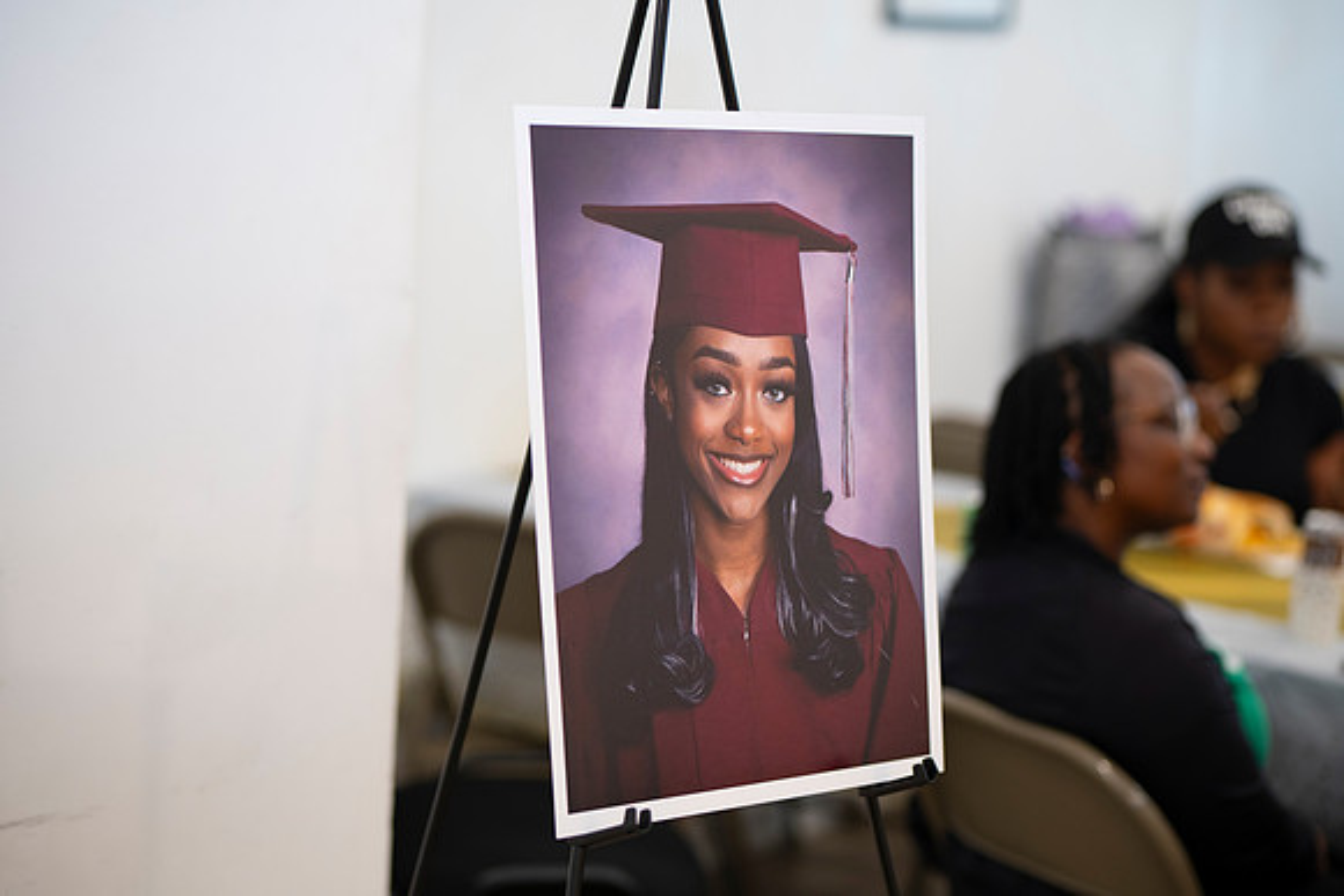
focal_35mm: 89
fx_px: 3323
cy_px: 448
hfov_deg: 22.9
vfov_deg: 15.4
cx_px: 672
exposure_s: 1/125
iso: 800
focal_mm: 85
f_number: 2.2
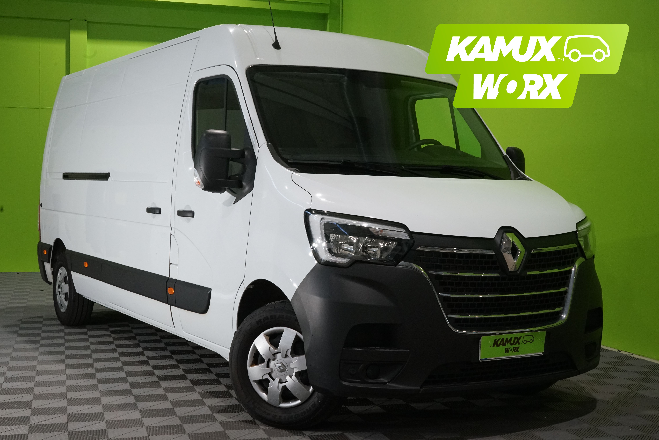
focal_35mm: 47
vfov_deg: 28.6
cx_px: 330
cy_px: 220
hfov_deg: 41.9
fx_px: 860
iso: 3200
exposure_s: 1/40
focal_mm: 47
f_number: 16
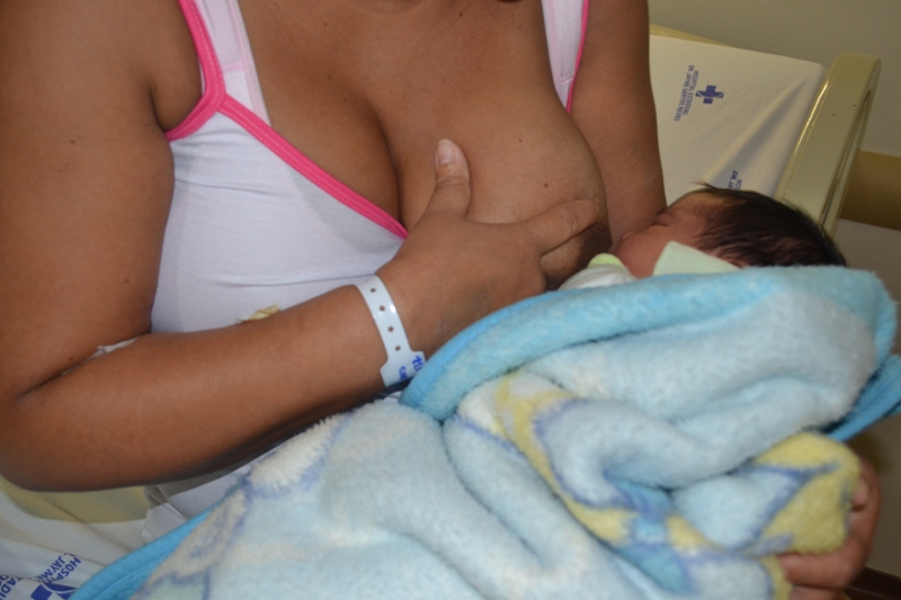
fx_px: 976
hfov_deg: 49.6
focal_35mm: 39
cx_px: 450
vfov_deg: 34.2
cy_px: 300
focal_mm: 26
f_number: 4.2
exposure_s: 1/60
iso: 900
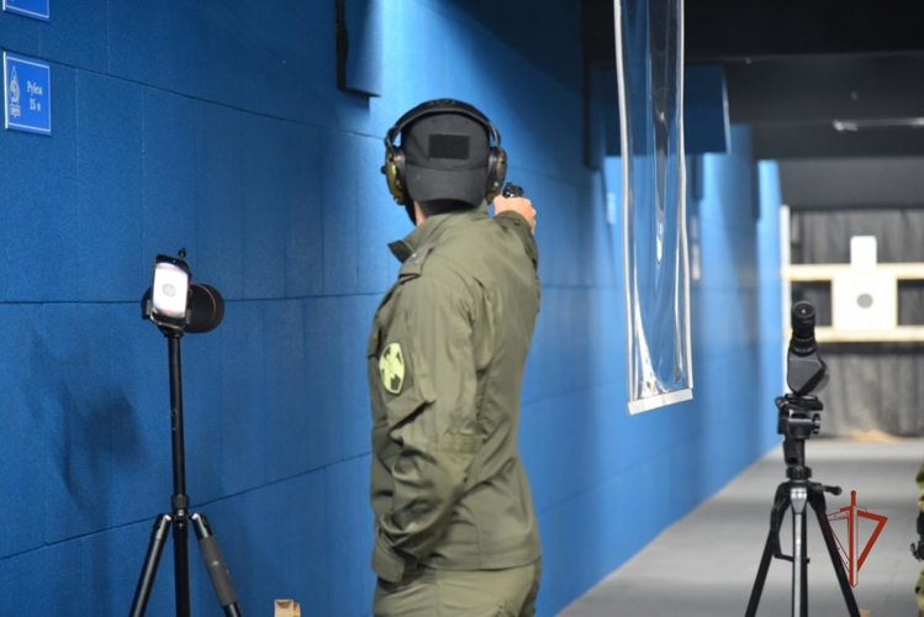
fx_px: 3081
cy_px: 308
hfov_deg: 17.1
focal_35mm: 120
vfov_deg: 11.4
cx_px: 462
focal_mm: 120
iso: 900
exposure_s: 1/60
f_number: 4
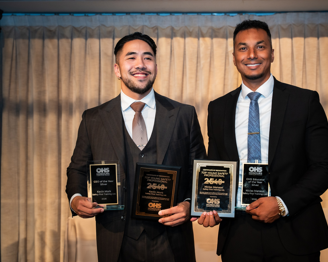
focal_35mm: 62
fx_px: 602
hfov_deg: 30.4
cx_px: 193
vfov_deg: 24.6
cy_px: 131
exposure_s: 1/160
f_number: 4
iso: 800
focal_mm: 48
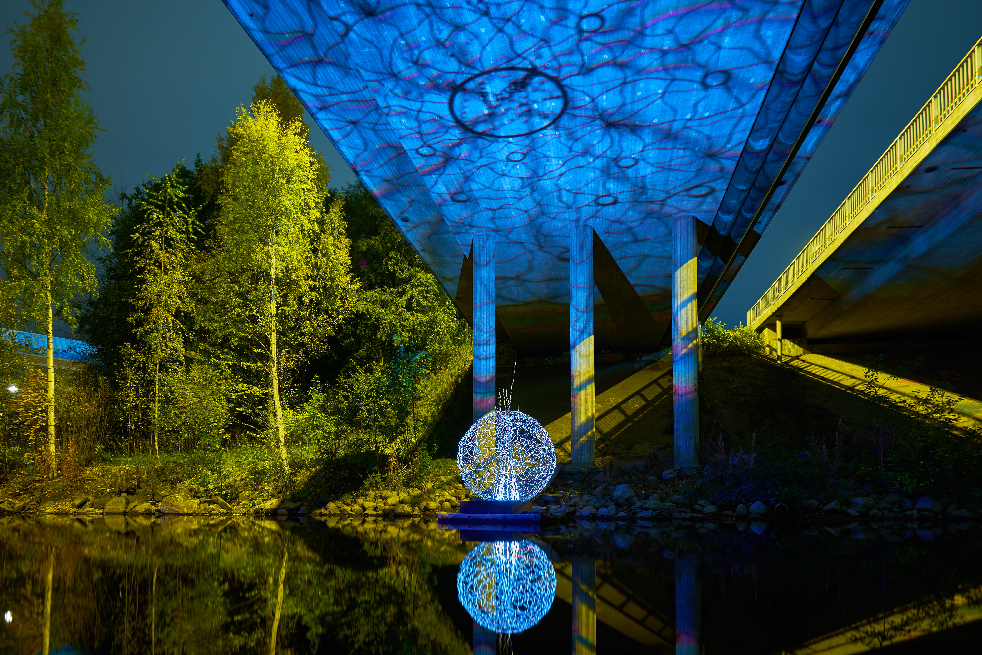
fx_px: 655
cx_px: 456
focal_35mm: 24
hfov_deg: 73.6
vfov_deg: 51.4
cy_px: 471
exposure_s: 30
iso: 100
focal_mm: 16
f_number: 4
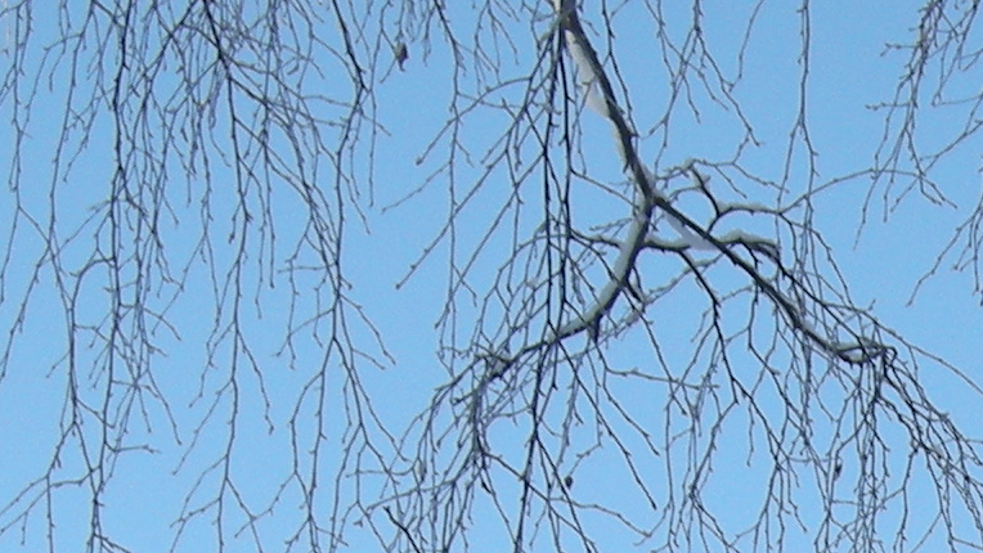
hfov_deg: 9.8
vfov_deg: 5.5
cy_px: 1420
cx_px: 1584
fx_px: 5501
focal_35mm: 211
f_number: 2.8
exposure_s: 1/454
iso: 64
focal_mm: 7.9
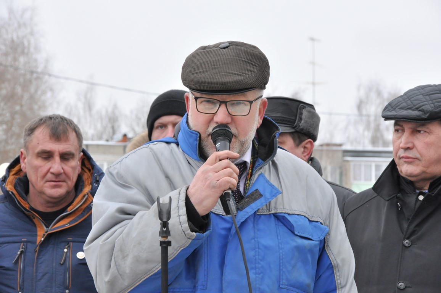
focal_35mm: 158
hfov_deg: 13.1
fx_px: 1927
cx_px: 220
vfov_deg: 8.7
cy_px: 146
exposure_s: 1/125
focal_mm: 105
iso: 1000
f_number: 5.3
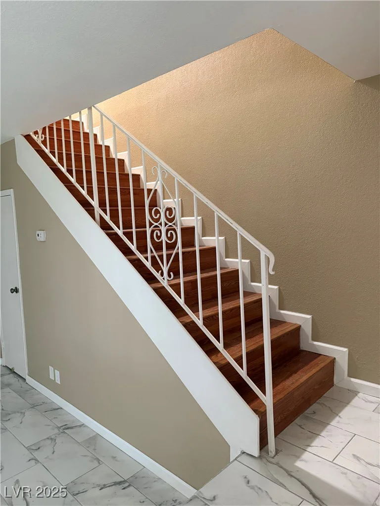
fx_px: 351
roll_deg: +0.9
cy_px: 253
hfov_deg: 56.8
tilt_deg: -5.1
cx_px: 190
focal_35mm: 24
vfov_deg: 71.6
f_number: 1.78
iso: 640
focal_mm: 6.76
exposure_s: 1/40
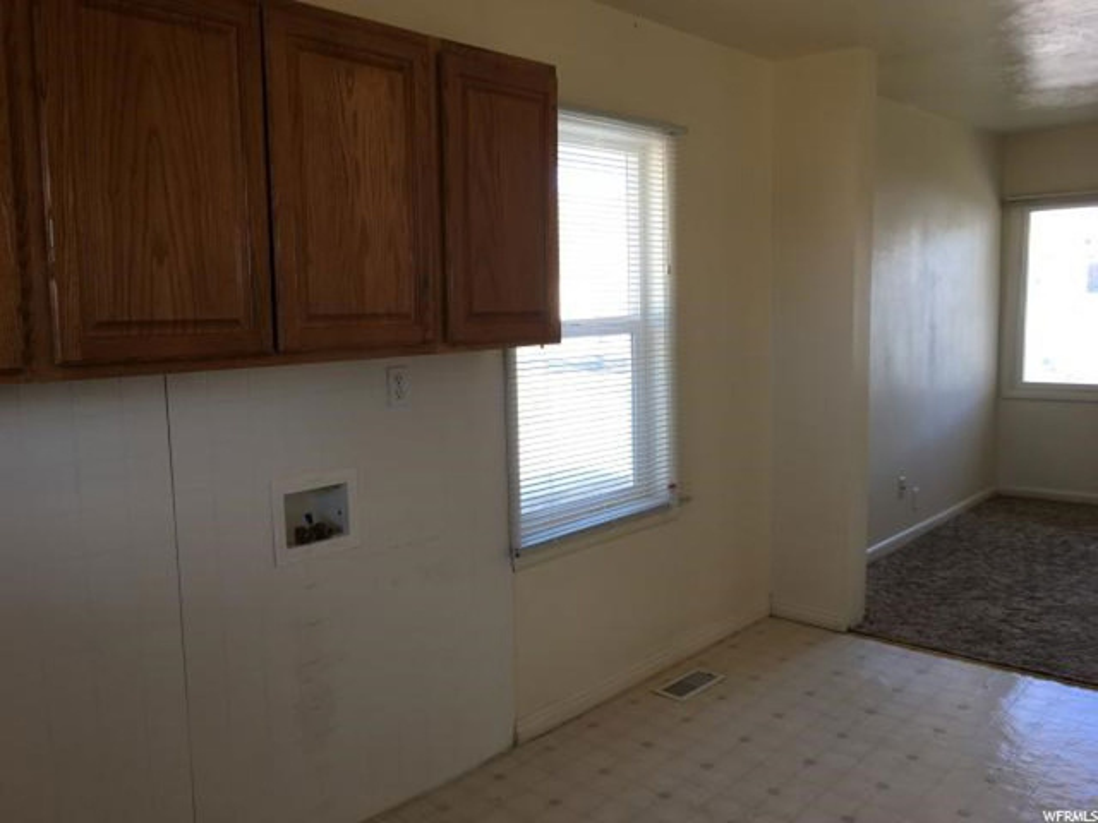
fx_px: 920
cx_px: 549
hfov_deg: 61.7
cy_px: 412
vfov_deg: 48.2
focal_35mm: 29
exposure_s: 1/40
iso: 25
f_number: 2.2
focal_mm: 4.15
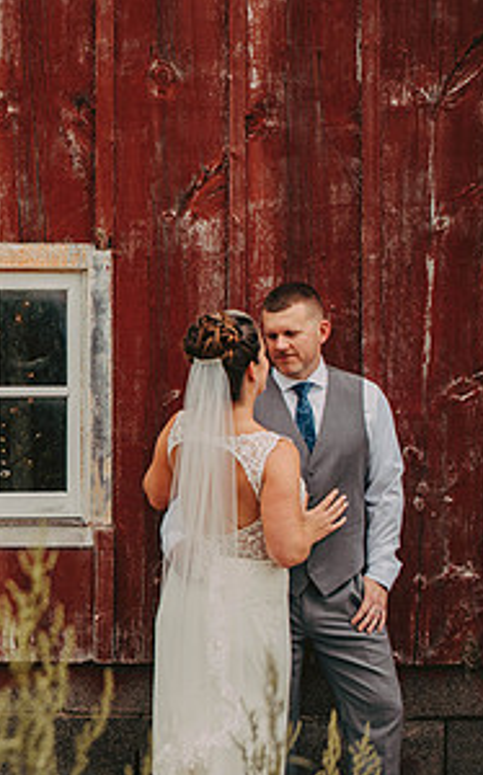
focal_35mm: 138
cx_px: -225
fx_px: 2912
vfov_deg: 15.1
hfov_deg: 9.2
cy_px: 291
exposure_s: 1/320
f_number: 2.8
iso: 200
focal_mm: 70
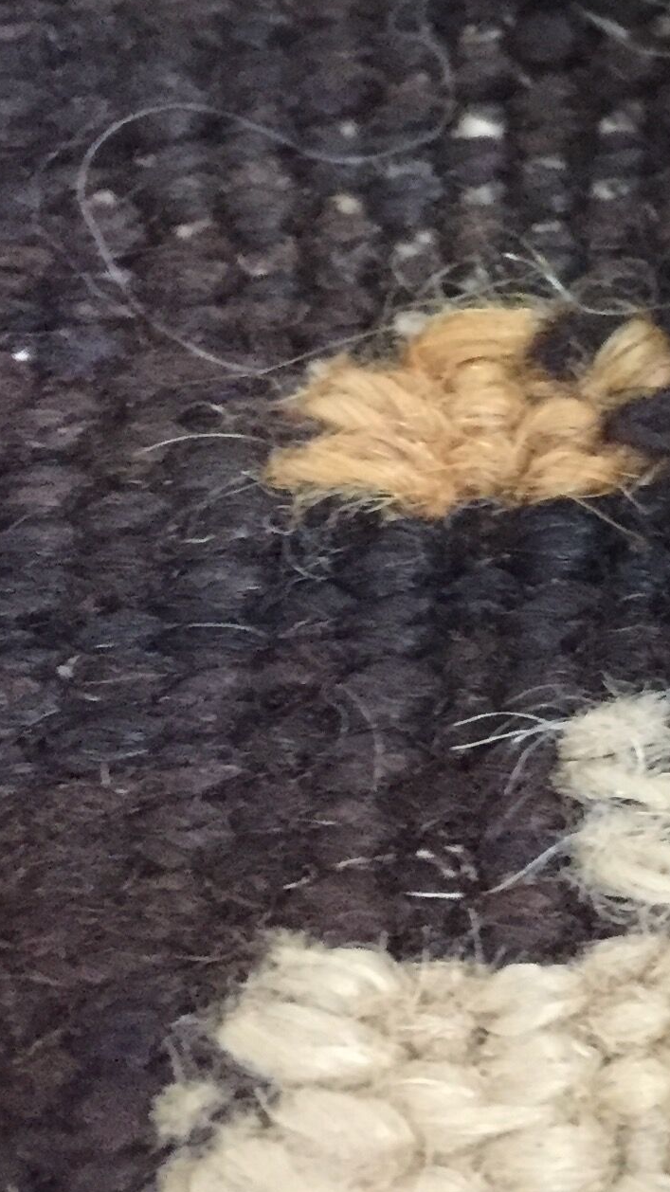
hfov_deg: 13.6
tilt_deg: -54.0
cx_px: 1094
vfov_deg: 25.1
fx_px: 2592
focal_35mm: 82
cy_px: 112
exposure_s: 1/17
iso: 400
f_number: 2.2
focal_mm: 4.15
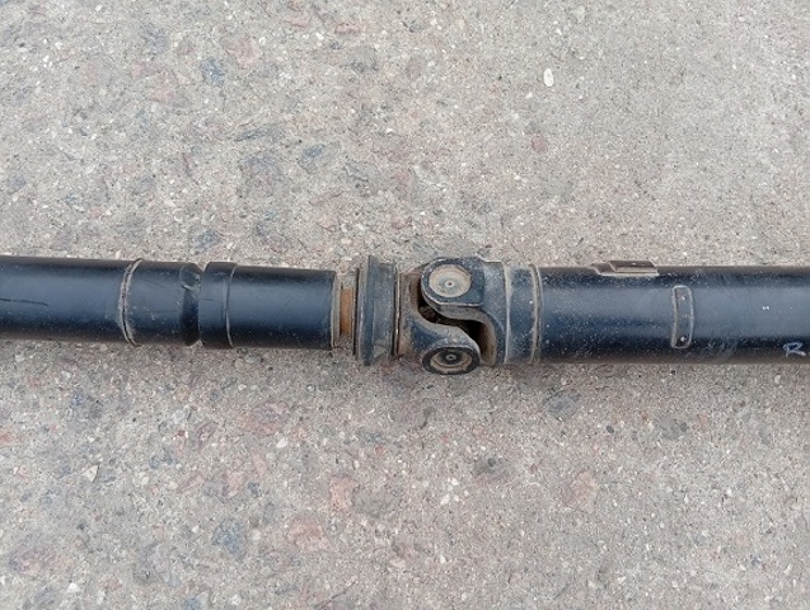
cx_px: 405
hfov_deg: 67.2
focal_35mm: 26
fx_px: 609
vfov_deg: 53.2
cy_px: 305
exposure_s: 1/153
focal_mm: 3.96
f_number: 1.8
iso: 50
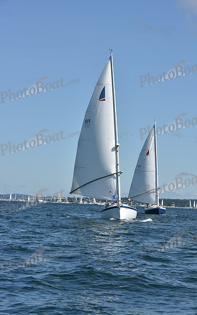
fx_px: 936
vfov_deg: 19.1
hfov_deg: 12.0
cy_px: 163
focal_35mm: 109
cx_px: 110
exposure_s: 1/1250
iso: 250
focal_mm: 102
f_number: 9
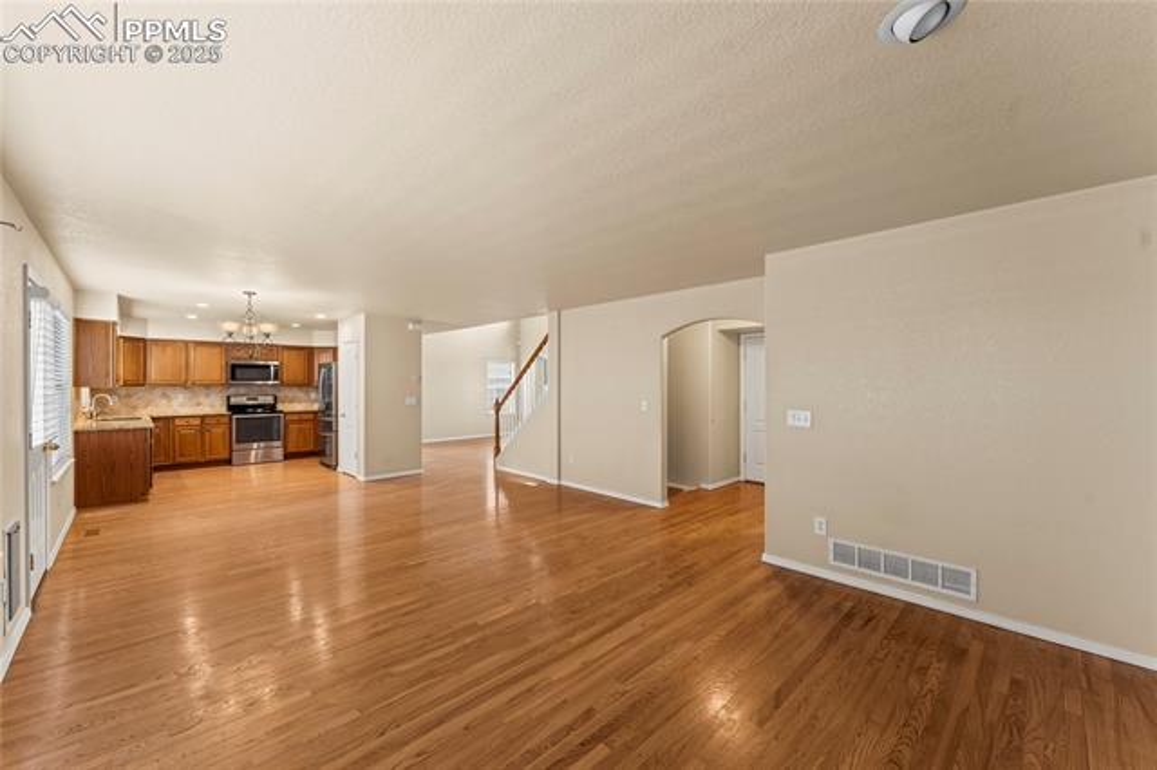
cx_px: 578
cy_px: 385
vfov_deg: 81.1
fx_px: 450
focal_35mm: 14
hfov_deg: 104.3
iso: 500
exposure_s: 1/1.25
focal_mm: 14
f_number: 8
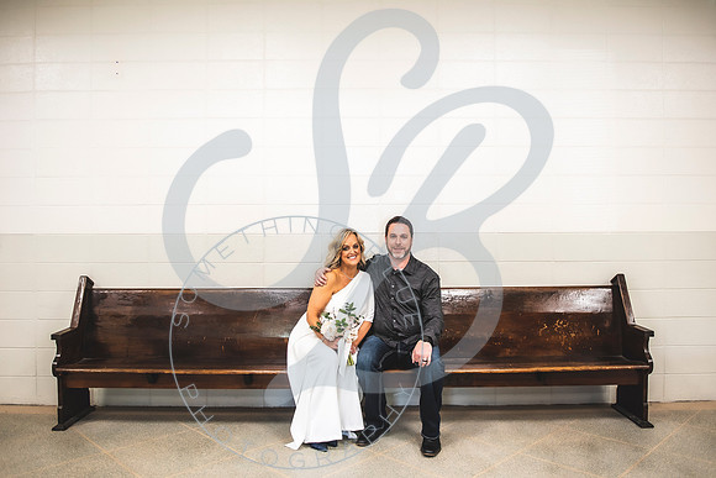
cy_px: 225
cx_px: 358
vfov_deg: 46.6
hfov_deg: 65.7
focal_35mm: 28
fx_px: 555
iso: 500
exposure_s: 1/160
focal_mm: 24
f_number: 2.8
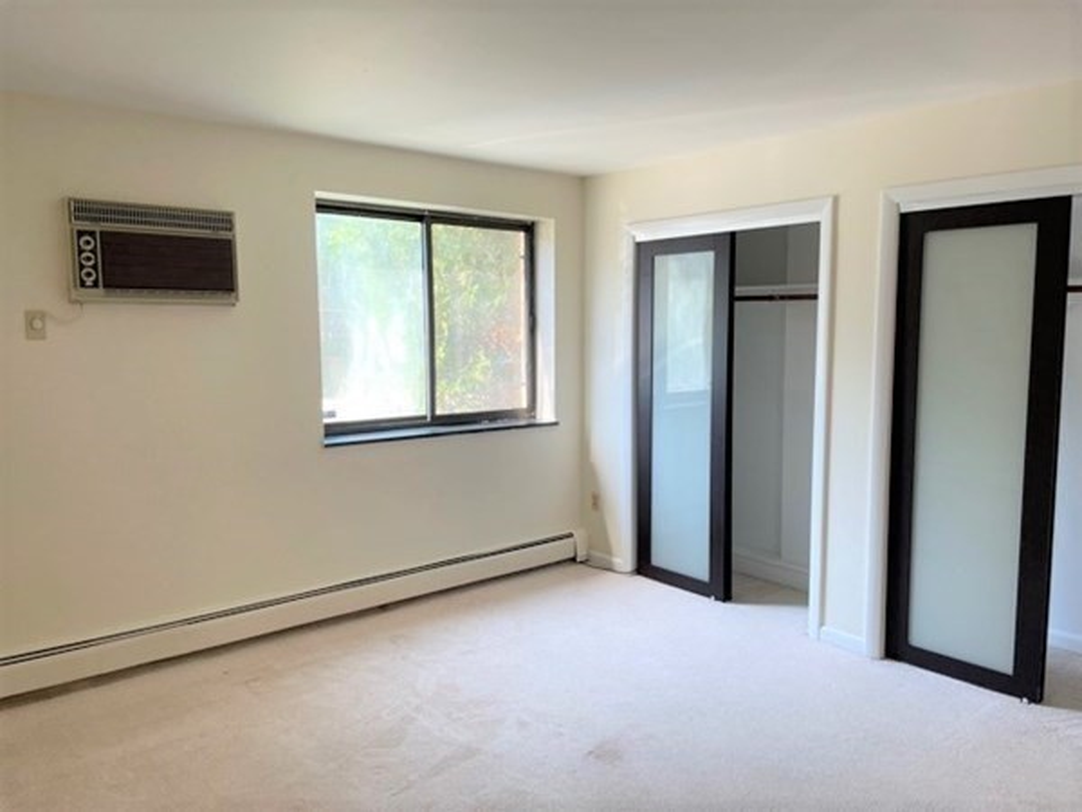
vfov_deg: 53.1
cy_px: 406
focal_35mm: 26
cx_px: 541
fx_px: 813
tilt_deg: -5.9
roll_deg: +0.3
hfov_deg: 67.3
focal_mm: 4.2
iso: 64
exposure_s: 1/120
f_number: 1.6
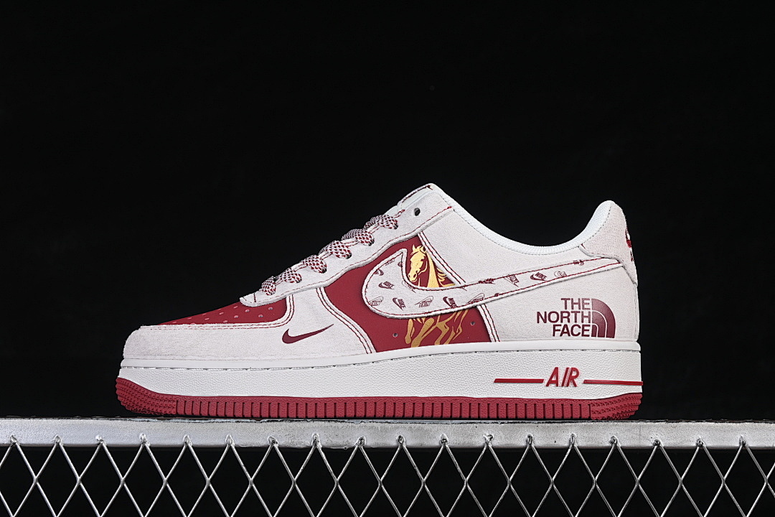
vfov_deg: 18.2
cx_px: 388
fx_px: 1614
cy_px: 258
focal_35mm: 75
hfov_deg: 27.0
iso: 160
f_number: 8
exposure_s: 1/80
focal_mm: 50
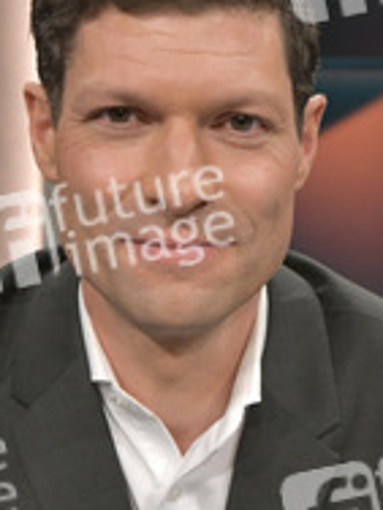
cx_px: 174
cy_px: 366
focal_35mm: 98
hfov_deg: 15.1
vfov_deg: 19.9
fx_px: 1446
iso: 2500
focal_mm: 48
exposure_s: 1/200
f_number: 6.3
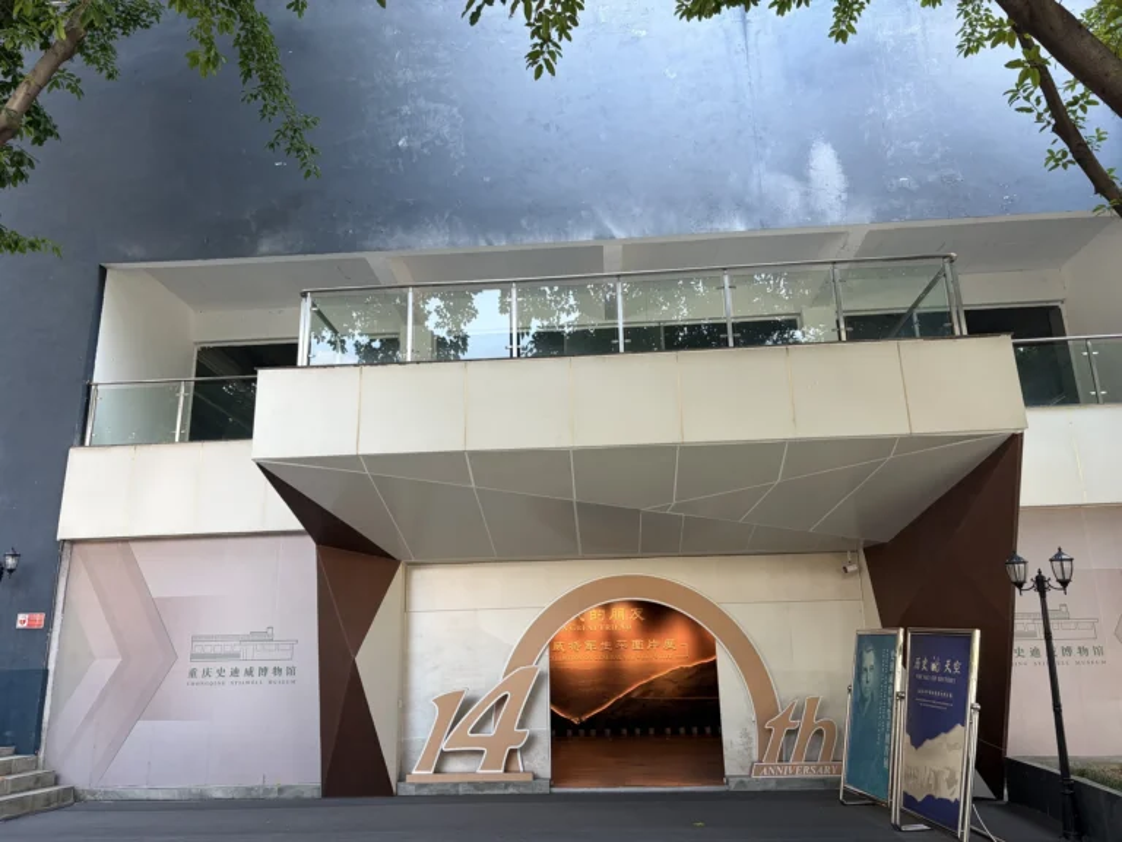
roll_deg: +1.0
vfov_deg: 53.1
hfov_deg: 67.3
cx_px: 561
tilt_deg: +16.8
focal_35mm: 26
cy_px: 421
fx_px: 843
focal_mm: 5.96
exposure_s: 1/122
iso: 50
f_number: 1.6
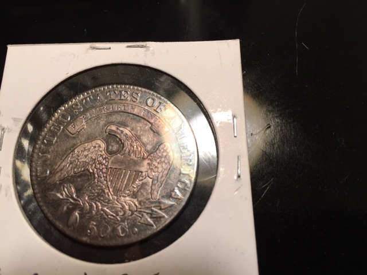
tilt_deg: -72.0
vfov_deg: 48.2
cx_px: 184
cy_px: 138
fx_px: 307
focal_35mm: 29
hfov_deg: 61.7
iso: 40
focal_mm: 4.15
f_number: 2.2
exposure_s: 1/30
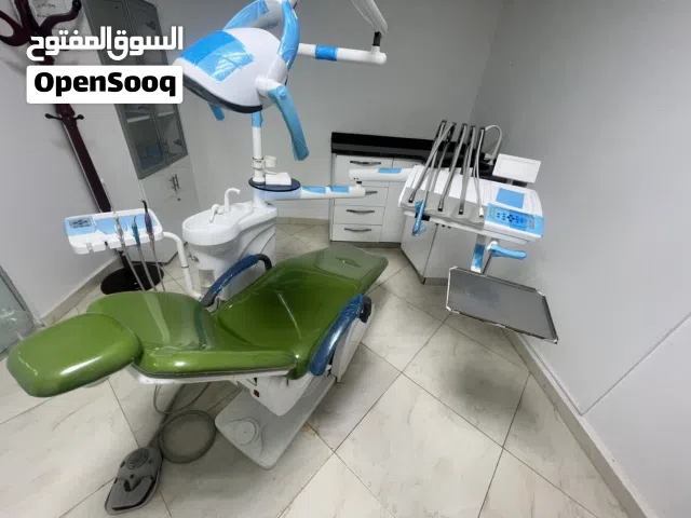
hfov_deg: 106.2
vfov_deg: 89.9
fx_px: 260
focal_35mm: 13
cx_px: 346
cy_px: 259
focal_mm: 1.57
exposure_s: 1/100
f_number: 1.8
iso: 100
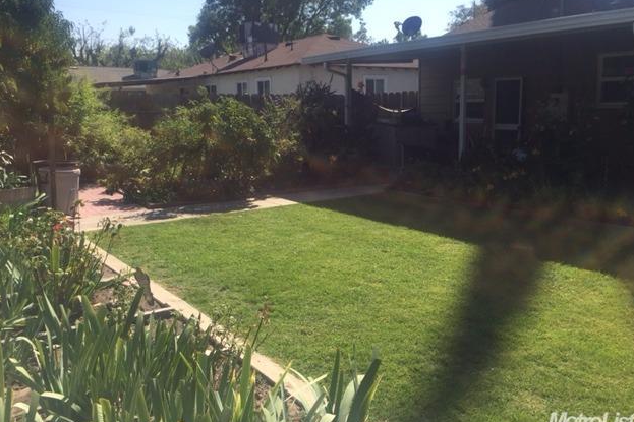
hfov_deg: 60.3
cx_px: 324
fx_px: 546
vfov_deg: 42.2
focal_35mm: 31
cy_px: 188
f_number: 2.2
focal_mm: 4.15
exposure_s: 1/1799
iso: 32
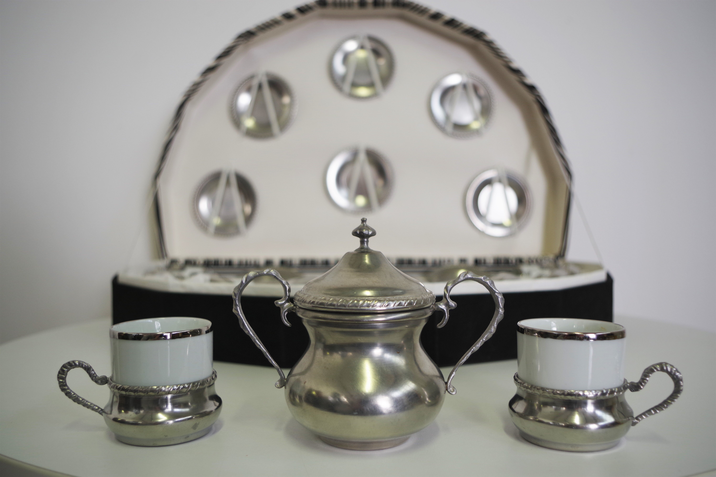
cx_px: 358
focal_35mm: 31
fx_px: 617
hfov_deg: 60.3
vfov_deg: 42.3
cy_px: 238
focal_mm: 21.25
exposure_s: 1/60
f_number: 4
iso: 200
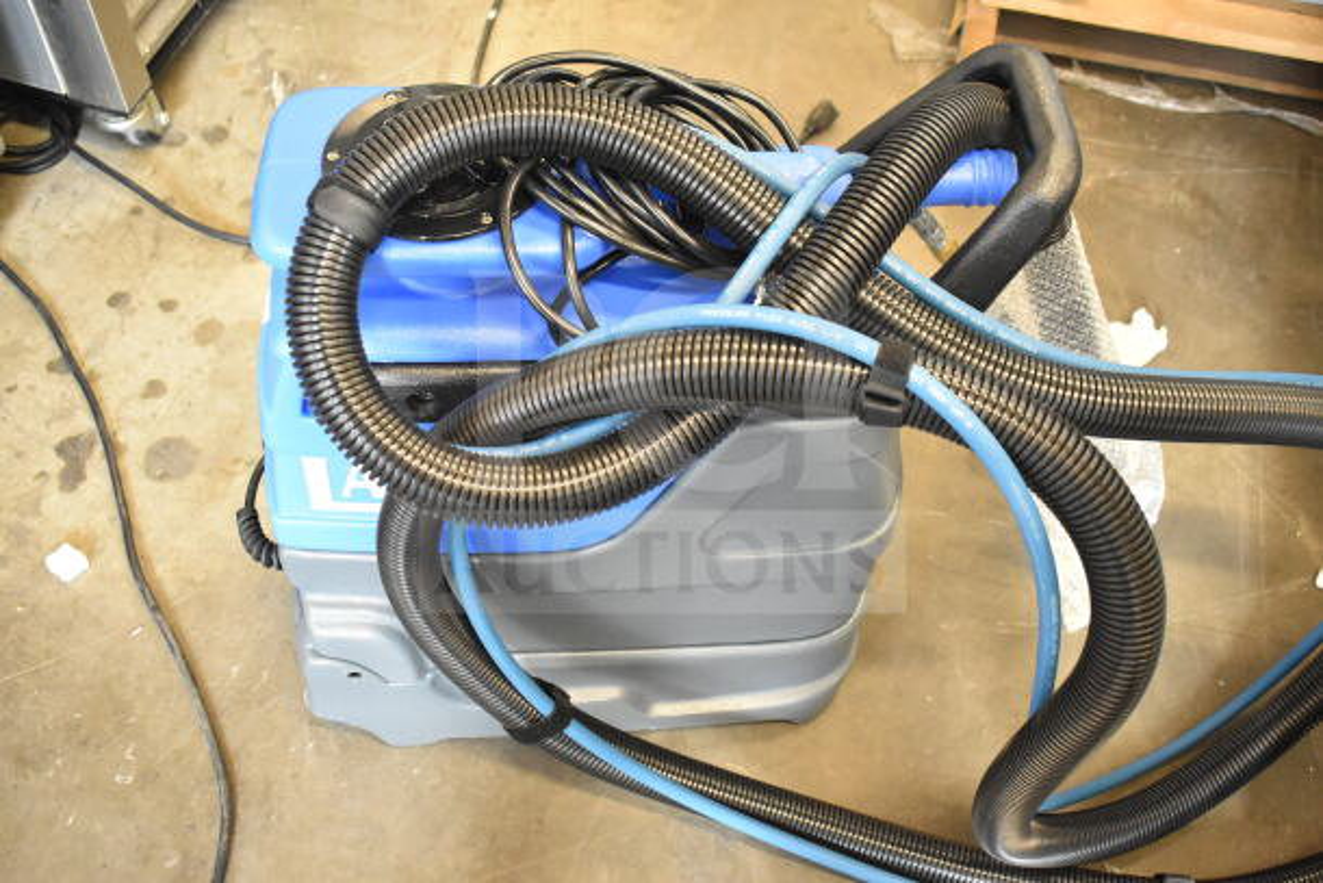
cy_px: 442
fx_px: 1544
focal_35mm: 42
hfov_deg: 46.4
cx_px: 662
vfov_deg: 31.9
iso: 4500
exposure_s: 1/50
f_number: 4.2
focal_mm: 28
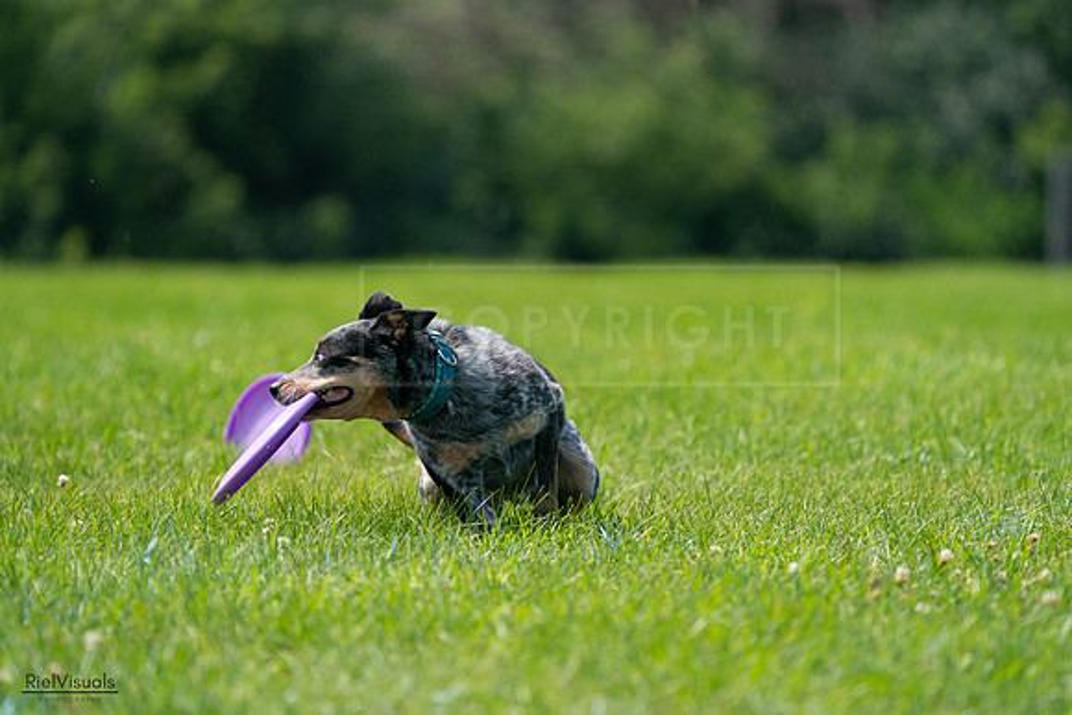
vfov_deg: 3.4
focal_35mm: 404
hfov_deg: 5.1
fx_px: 12032
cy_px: 358
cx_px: 536
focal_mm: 404
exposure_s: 1/4000
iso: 1000
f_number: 6.3
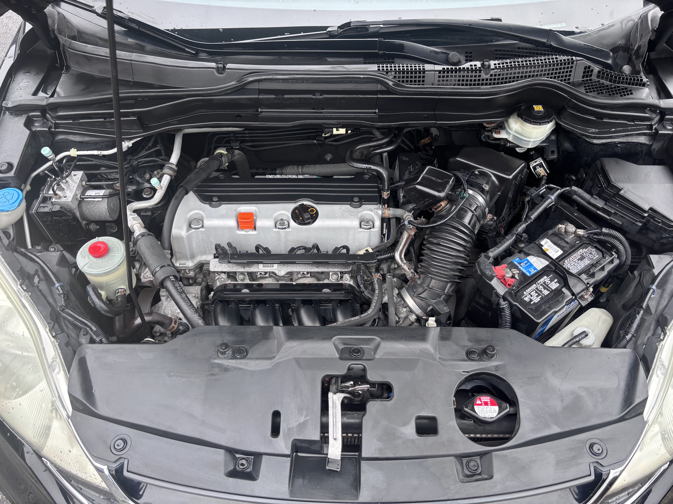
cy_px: 252
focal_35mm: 26
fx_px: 505
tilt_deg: -51.5
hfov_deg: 67.3
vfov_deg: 53.1
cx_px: 336
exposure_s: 1/146
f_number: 1.6
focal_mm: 5.96
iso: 40
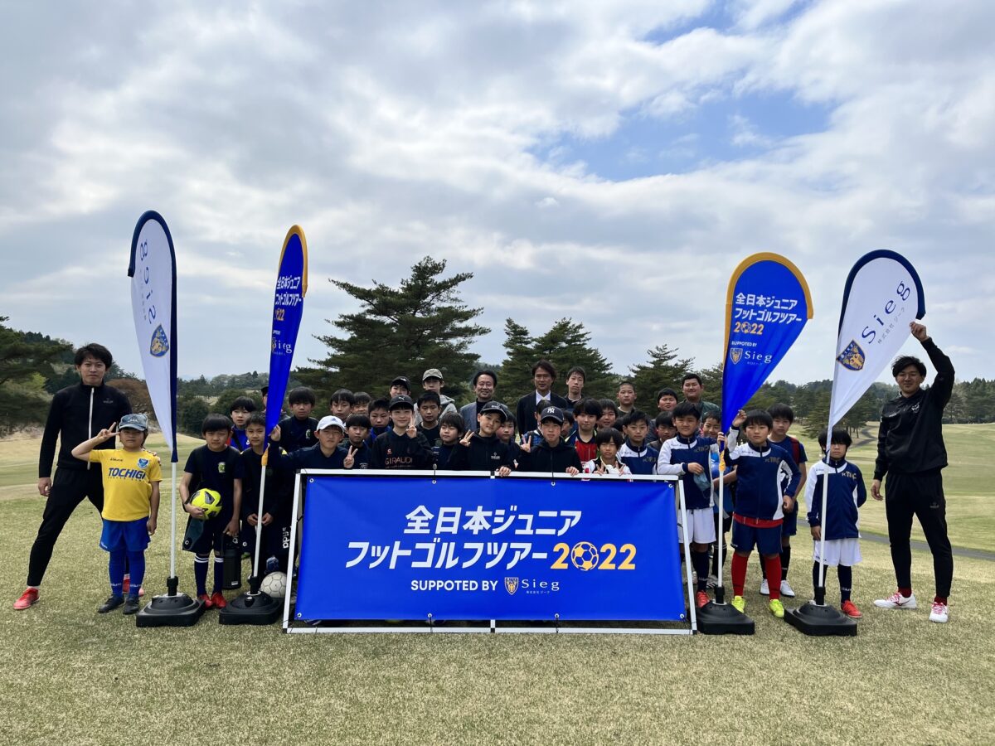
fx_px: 747
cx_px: 498
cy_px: 373
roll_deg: -1.6
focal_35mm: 26
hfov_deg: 67.3
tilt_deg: +1.9
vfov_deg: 53.1
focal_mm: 5.1
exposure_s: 1/6897
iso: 50
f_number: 1.6
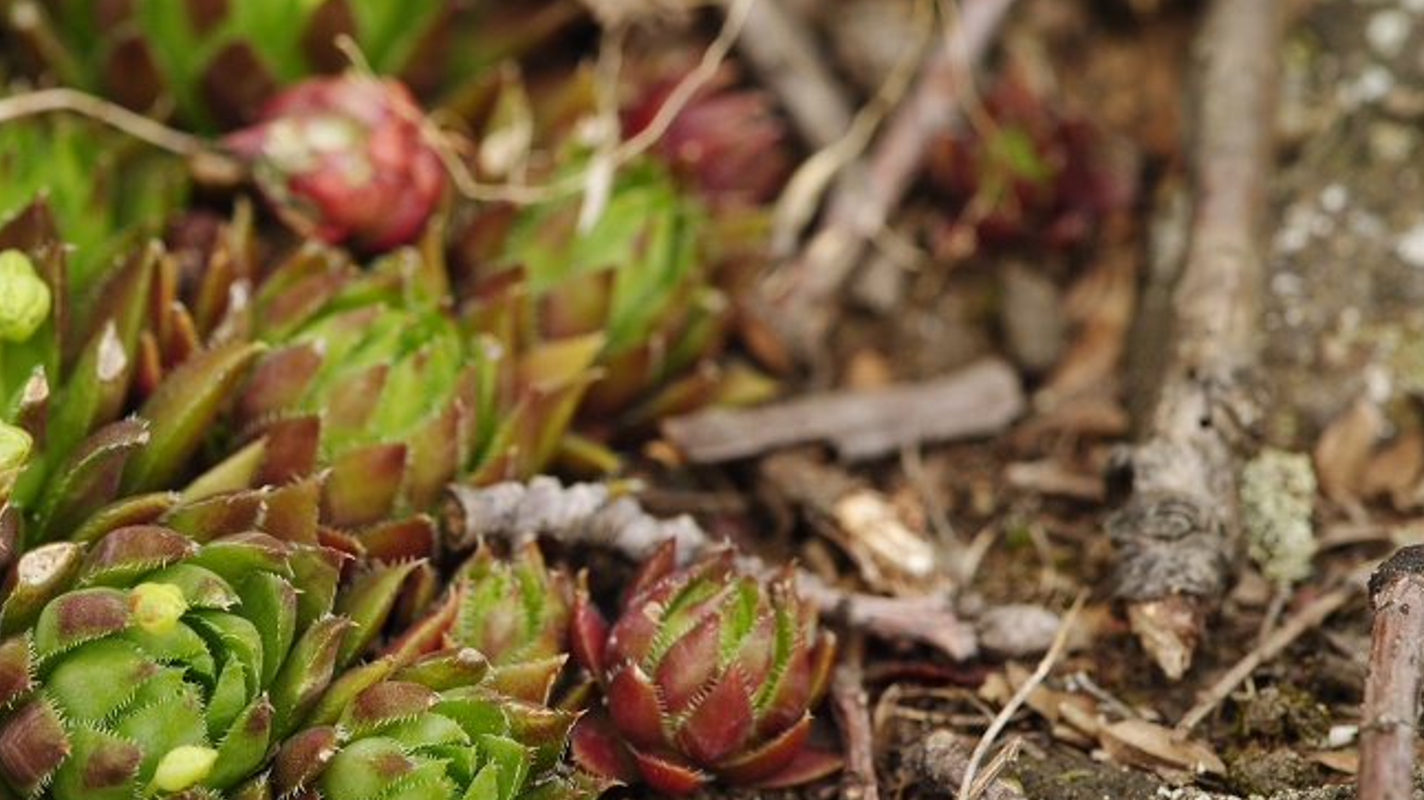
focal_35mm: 166
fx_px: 6253
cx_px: 582
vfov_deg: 7.3
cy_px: 533
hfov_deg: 13.0
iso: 200
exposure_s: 1/100
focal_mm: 85
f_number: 7.1
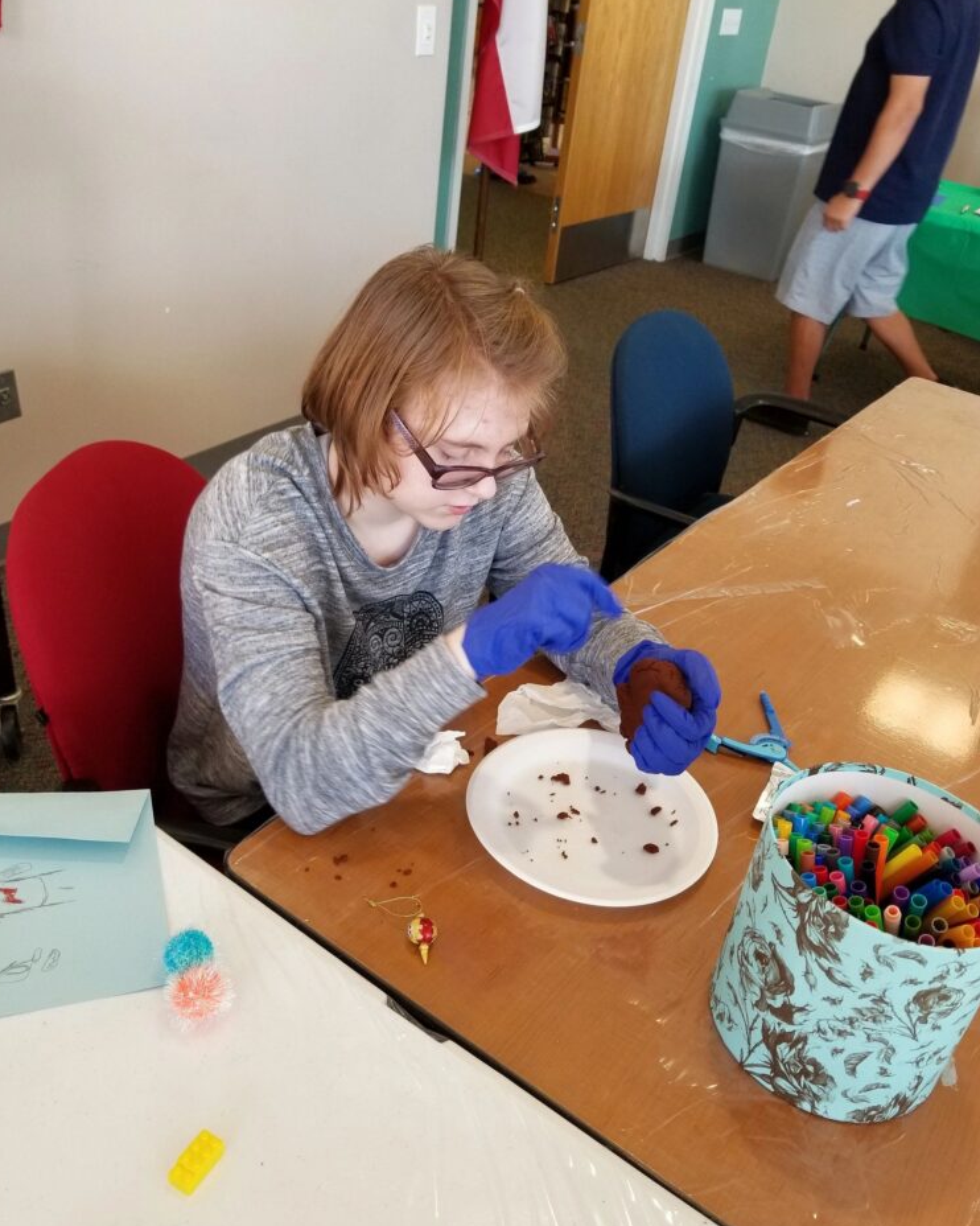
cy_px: 641
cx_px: 495
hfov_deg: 51.5
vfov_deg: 62.2
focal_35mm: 28
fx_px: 1015
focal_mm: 4.25
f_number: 1.7
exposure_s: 1/120
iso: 125
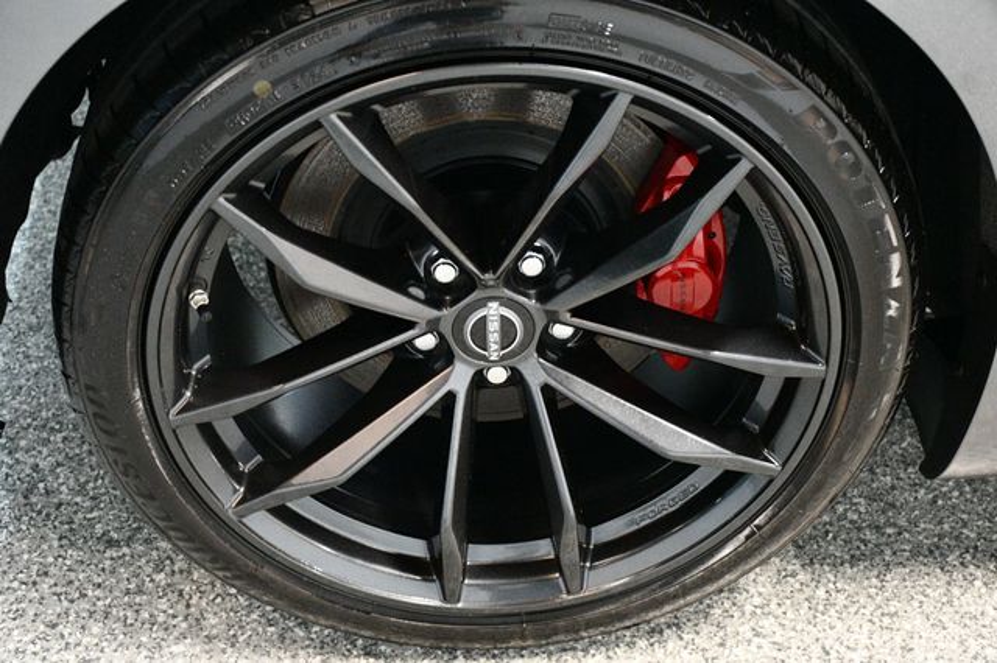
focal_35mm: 60
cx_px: 498
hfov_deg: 33.4
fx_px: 1661
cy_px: 332
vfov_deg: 22.6
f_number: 4.5
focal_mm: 40
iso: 6400
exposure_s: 1/60
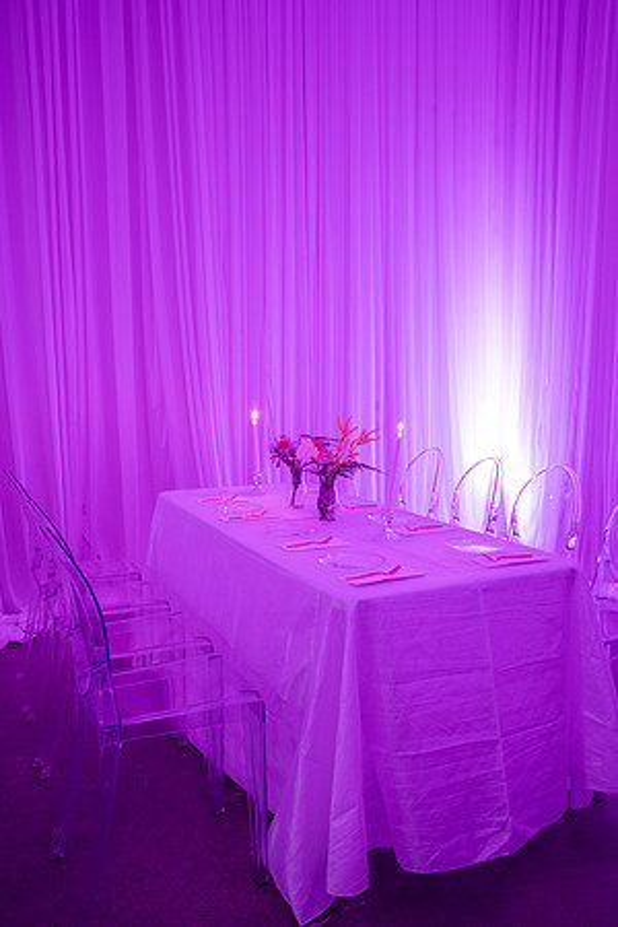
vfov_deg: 63.7
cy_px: 464
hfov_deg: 45.0
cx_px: 309
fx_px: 747
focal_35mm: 29
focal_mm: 29
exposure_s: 1/15
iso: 400
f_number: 4
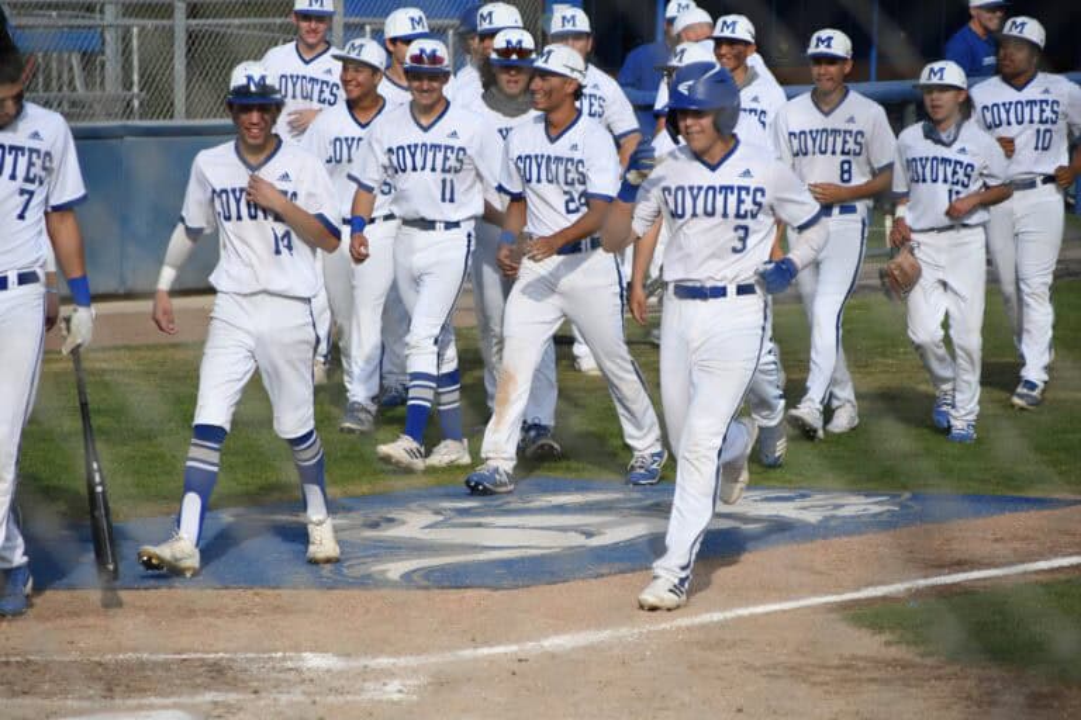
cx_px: 540
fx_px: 7656
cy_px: 360
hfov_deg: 8.1
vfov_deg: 5.4
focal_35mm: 255
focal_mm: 170
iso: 640
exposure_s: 1/2500
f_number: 6
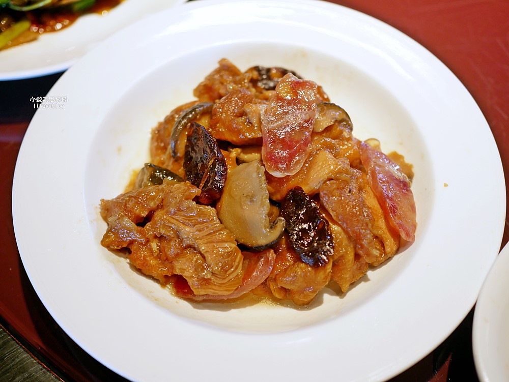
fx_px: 736
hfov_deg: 38.2
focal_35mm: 50
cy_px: 191
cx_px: 254
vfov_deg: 29.1
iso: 200
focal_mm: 25
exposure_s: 1/125
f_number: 2
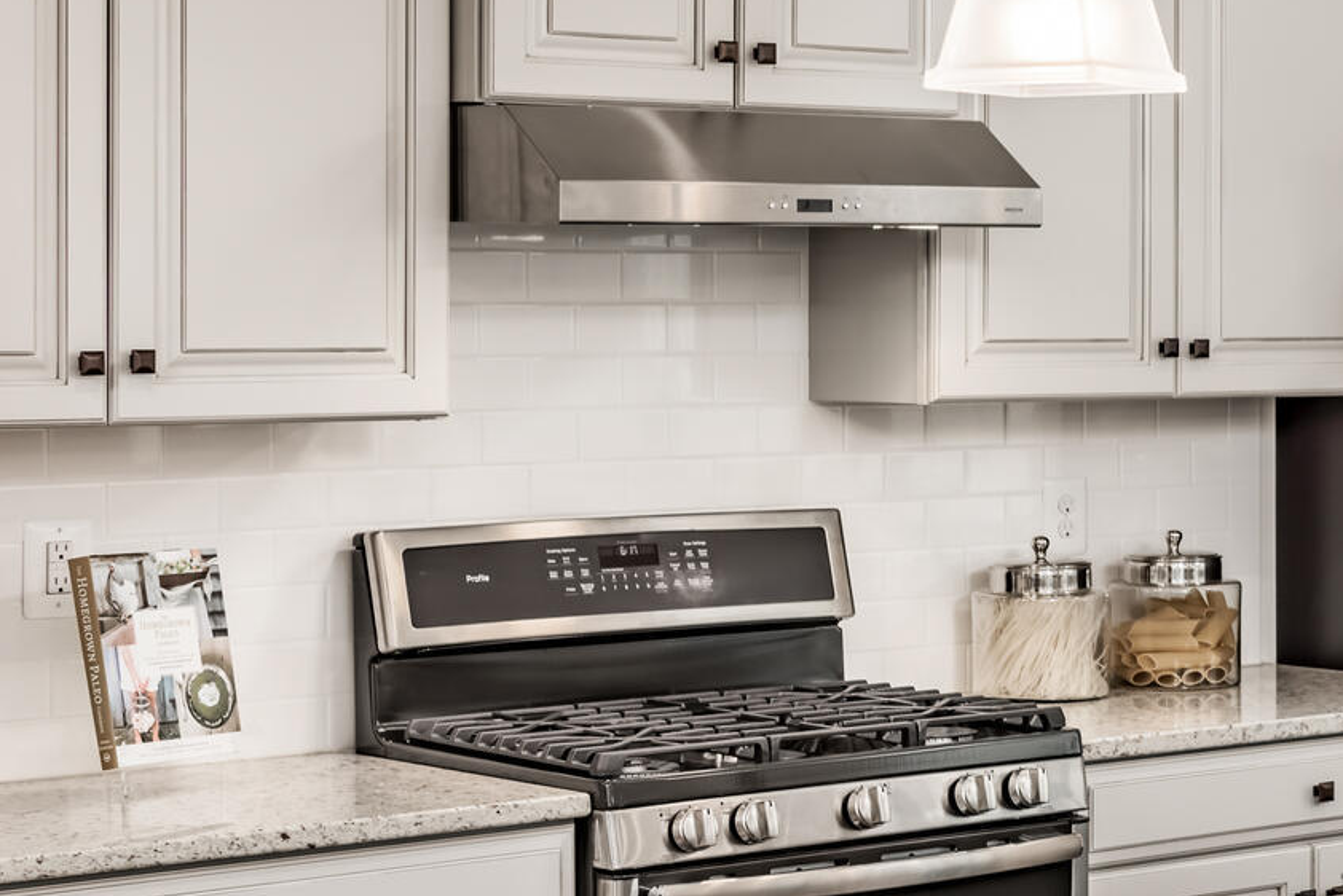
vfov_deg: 14.4
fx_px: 3545
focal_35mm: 95
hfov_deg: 20.2
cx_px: 1593
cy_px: 316
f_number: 5.6
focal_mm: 40
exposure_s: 1/250
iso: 200
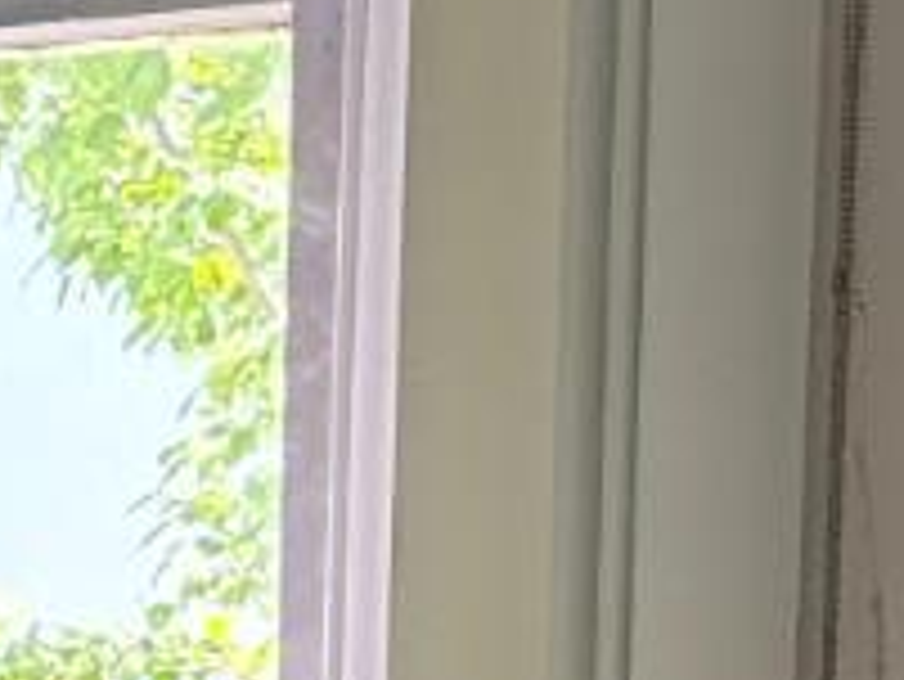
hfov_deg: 9.9
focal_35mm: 179
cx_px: -1111
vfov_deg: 8.2
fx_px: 4677
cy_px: 831
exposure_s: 1/121
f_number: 1.78
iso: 100
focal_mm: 6.76
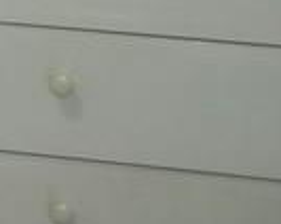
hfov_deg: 6.9
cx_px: -678
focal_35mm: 241
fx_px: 2001
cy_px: -475
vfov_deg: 5.9
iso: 80
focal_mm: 5.7
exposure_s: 1/30
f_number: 2.9
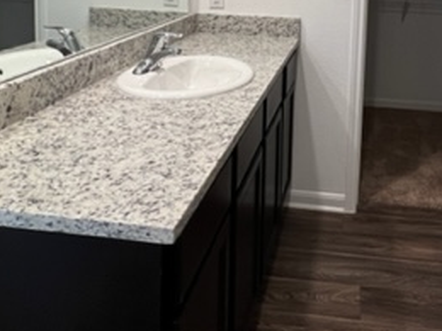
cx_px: 309
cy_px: -10
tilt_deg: -5.5
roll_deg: -2.4
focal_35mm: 32
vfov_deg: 38.5
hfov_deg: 55.1
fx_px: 409
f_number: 1.8
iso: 200
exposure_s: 1/120
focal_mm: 1.57
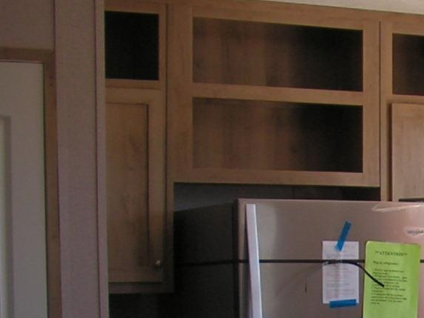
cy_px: 413
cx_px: 484
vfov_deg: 11.3
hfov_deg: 15.0
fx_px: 1568
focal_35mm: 128
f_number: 3.2
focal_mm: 6
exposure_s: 1/80
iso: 64
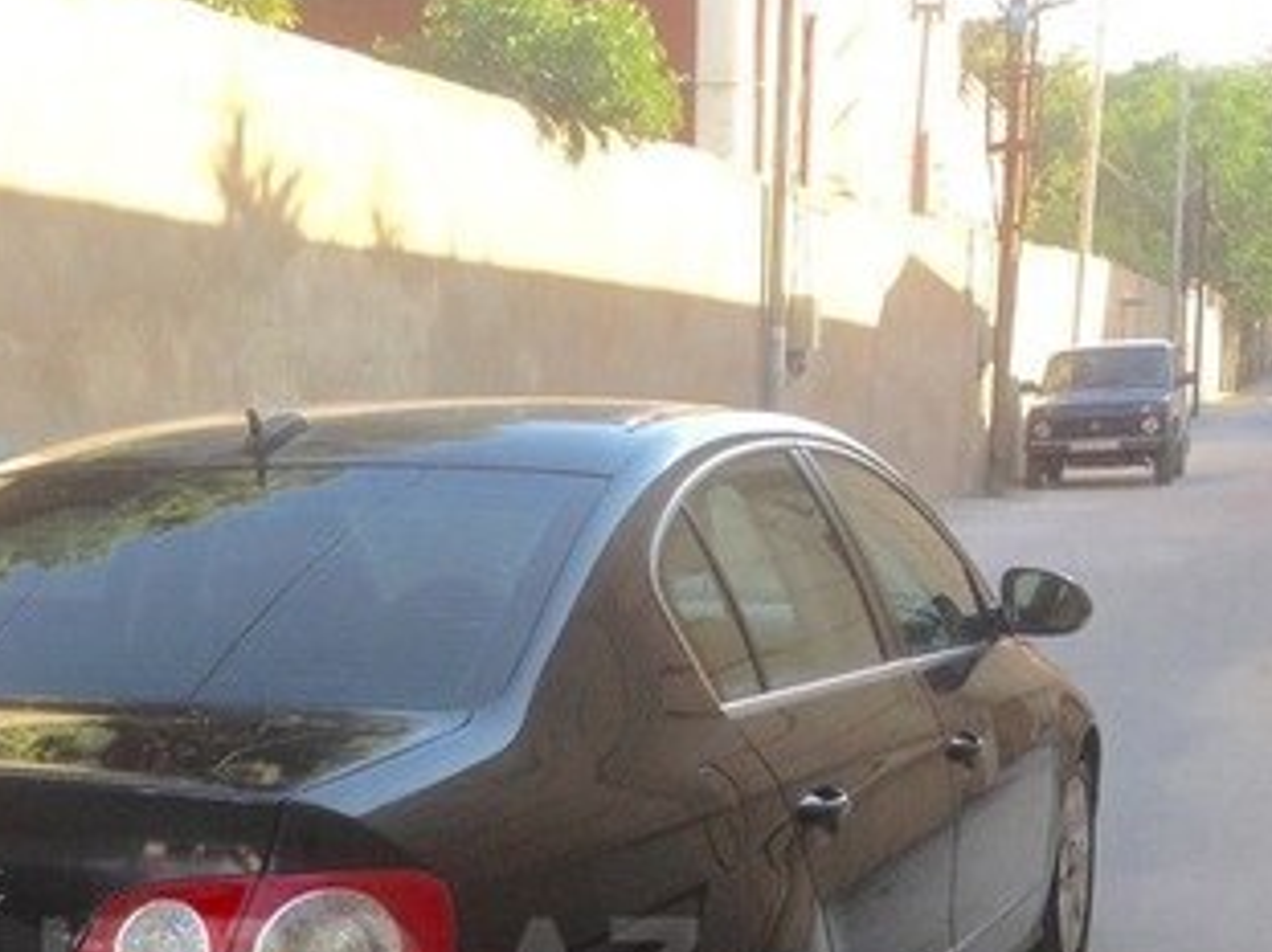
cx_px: 282
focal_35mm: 70
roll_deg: -1.3
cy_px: 979
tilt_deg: -10.6
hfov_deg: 27.3
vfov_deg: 20.3
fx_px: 2571
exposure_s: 1/234
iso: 50
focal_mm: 4.12
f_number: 2.4
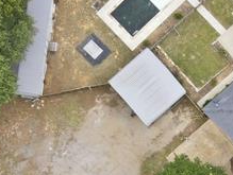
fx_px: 755
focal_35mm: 112
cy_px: 246
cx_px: 171
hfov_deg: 17.5
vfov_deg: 12.7
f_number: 2.8
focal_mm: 4.5
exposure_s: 1/240
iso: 100
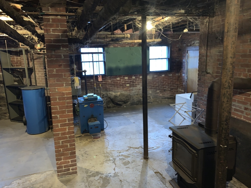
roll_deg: +2.1
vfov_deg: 53.1
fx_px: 189
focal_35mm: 26
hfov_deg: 67.3
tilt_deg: -11.4
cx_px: 126
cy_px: 94
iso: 80
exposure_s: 1/4
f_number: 1.8
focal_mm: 4.25
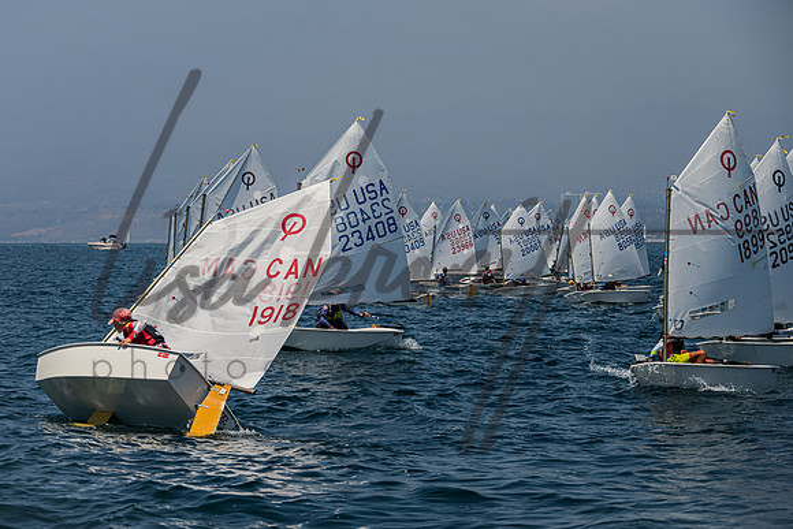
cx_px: 318
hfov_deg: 14.7
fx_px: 3069
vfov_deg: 9.9
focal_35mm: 139
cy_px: 268
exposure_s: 1/3200
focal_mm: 115
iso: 320
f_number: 6.7
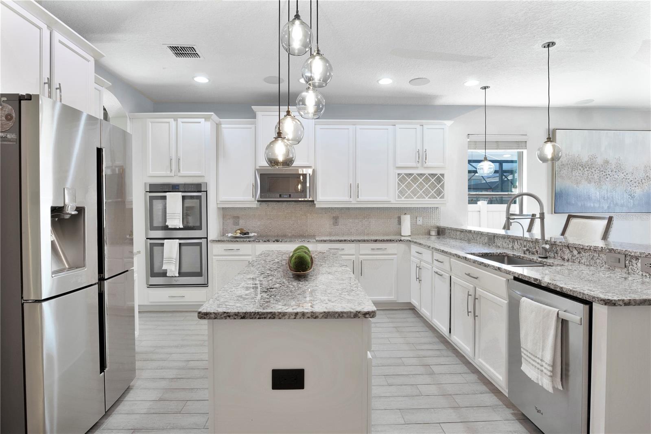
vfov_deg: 67.4
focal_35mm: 18
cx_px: 326
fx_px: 325
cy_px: 217
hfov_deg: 90.0
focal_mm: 12
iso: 400
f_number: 5.6
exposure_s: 1/8
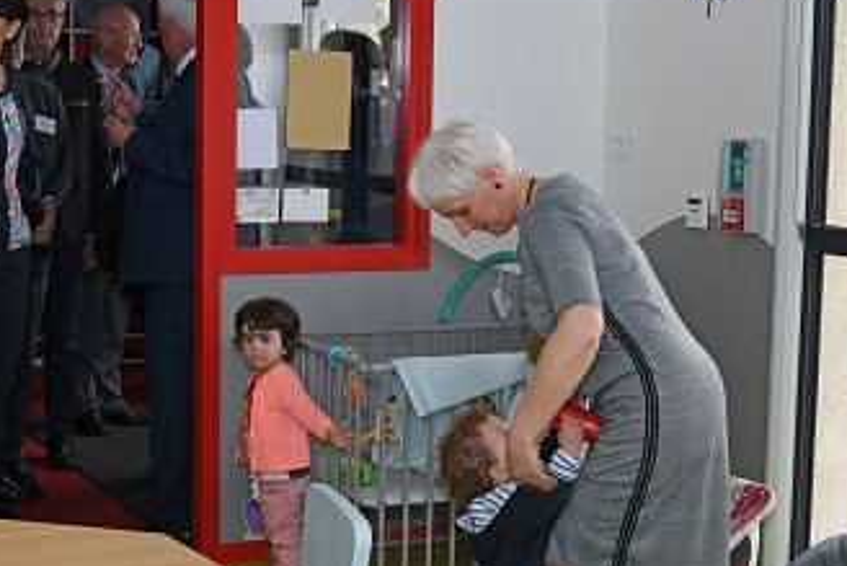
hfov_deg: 31.4
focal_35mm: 64
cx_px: 382
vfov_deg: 21.3
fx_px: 1506
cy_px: 271
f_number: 5.6
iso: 400
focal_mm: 35
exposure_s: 1/60
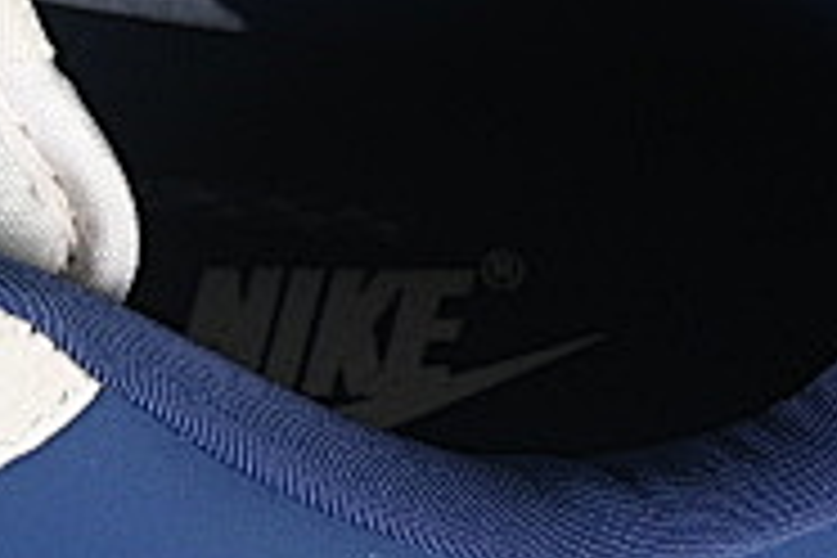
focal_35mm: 435
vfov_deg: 3.2
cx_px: -540
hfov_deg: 4.7
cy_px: -148
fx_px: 10113
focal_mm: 50
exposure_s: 1/60
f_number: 7.1
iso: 160
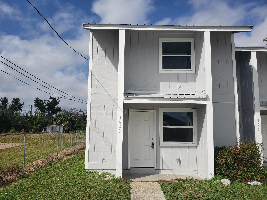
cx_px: 134
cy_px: 100
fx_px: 201
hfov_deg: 67.3
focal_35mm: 26
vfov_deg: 53.1
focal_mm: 4.3
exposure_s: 1/2811
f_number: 2.4
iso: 50
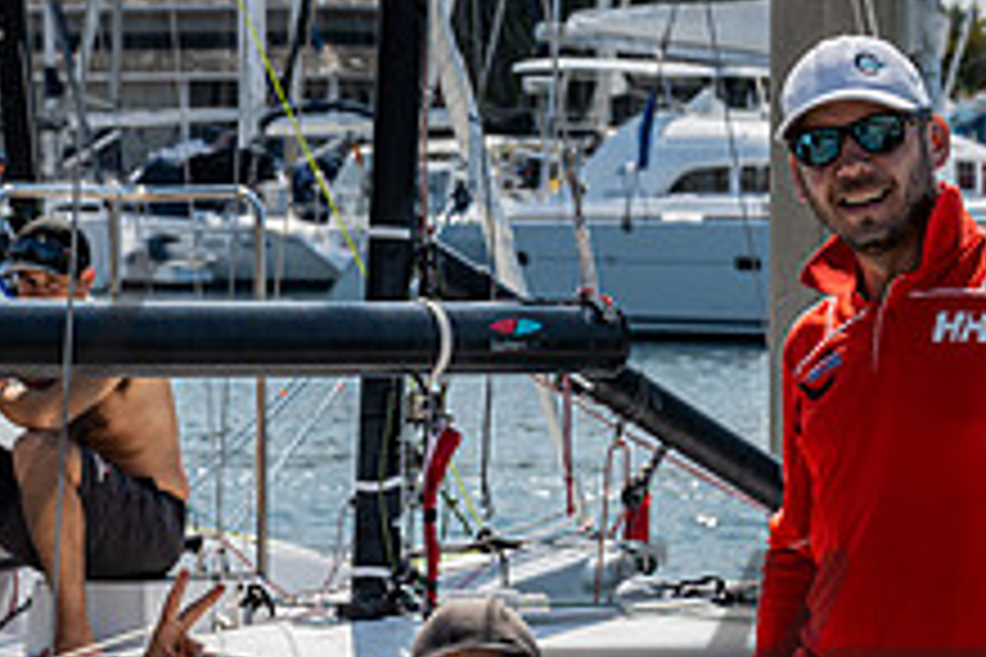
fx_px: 6518
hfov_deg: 8.6
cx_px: 61
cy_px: 679
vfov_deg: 5.8
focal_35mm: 238
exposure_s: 1/640
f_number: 6.3
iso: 125
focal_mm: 71
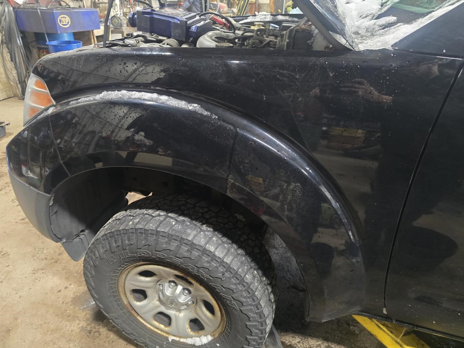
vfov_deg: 58.9
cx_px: 232
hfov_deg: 73.9
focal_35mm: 23
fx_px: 308
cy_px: 174
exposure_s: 1/40
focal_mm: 6.3
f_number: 1.7
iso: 1250
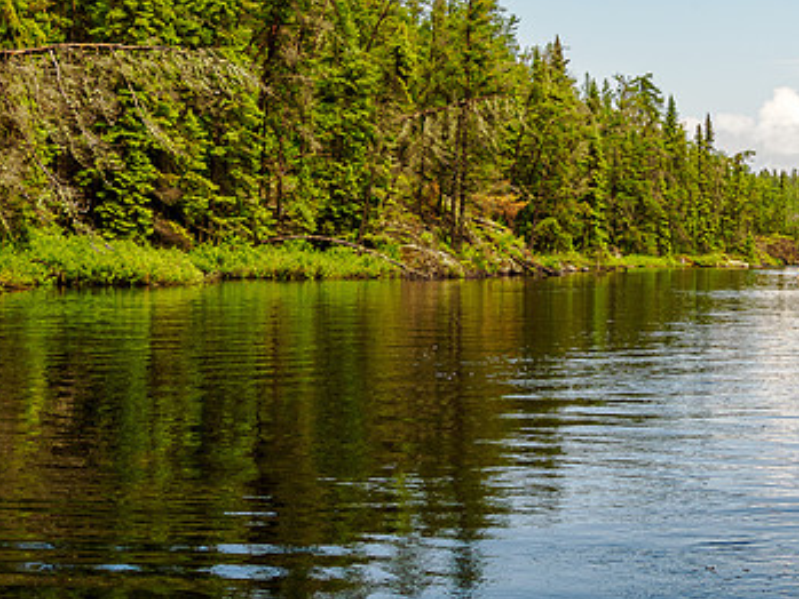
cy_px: 202
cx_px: 650
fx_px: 1916
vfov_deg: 17.7
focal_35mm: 83
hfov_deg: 23.2
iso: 200
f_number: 8
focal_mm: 25
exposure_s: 1/125
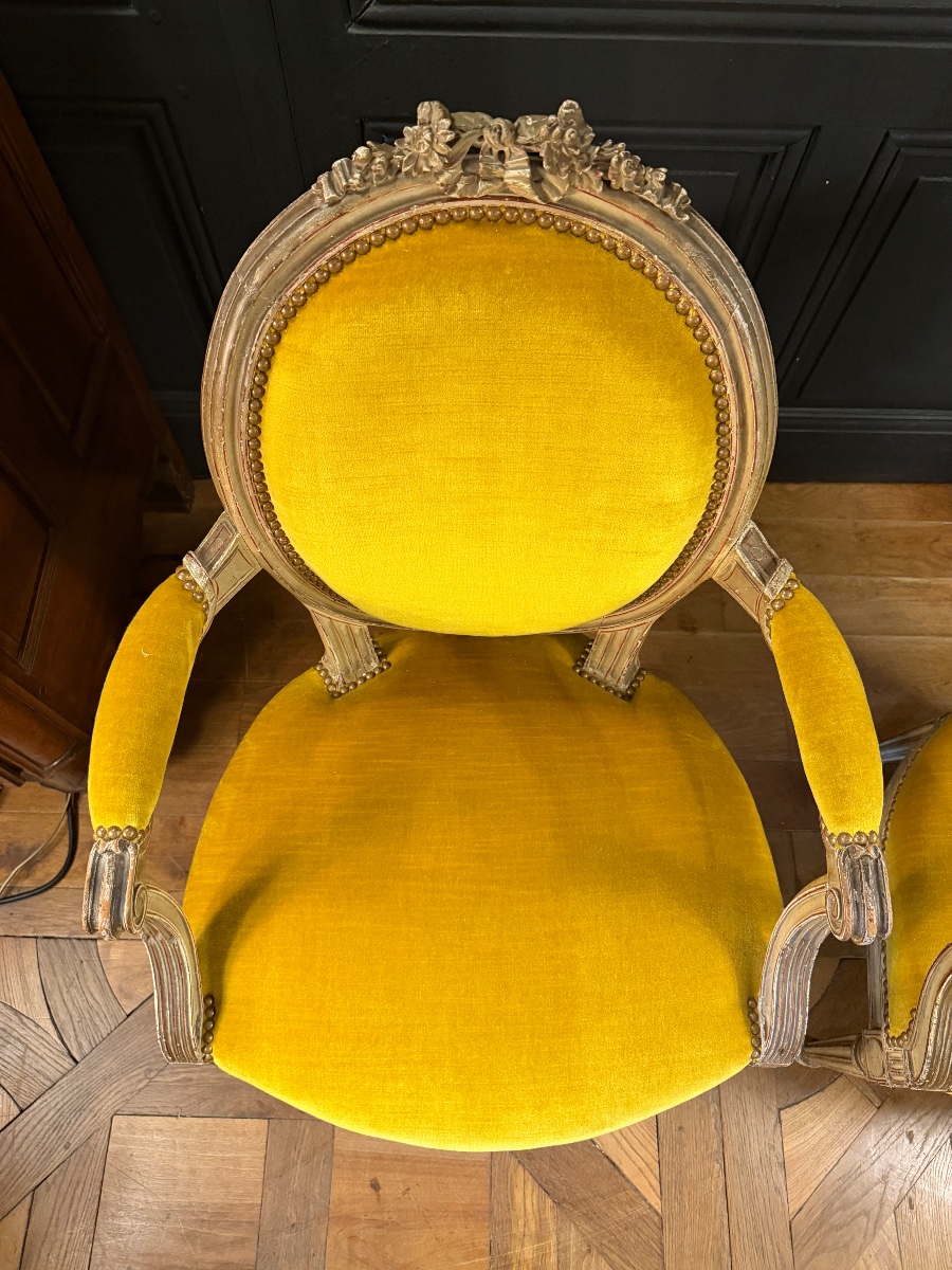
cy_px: 635
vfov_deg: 71.6
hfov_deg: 56.8
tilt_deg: -65.8
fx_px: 880
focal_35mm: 24
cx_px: 476
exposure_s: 1/50
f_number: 1.78
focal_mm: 6.76
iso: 640
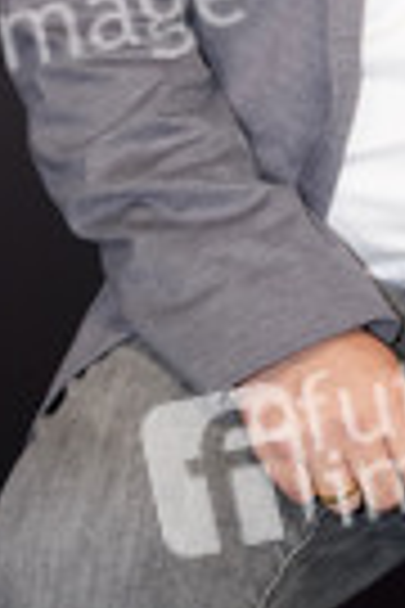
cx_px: 504
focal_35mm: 145
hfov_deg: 9.3
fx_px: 2447
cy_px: -225
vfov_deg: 13.5
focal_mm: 49
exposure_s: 1/125
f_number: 5.6
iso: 2000
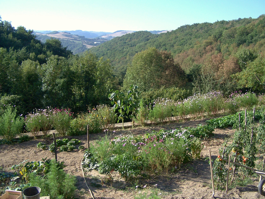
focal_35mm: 38
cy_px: 100
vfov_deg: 37.7
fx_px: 291
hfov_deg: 49.0
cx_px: 132
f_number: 2.8
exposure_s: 1/750
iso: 80
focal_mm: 6.3
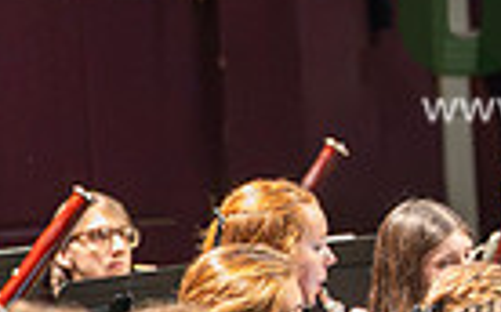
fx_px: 4966
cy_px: -20
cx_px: 672
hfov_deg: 5.7
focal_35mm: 364
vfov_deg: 3.6
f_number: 2.8
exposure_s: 1/640
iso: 12800
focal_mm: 85
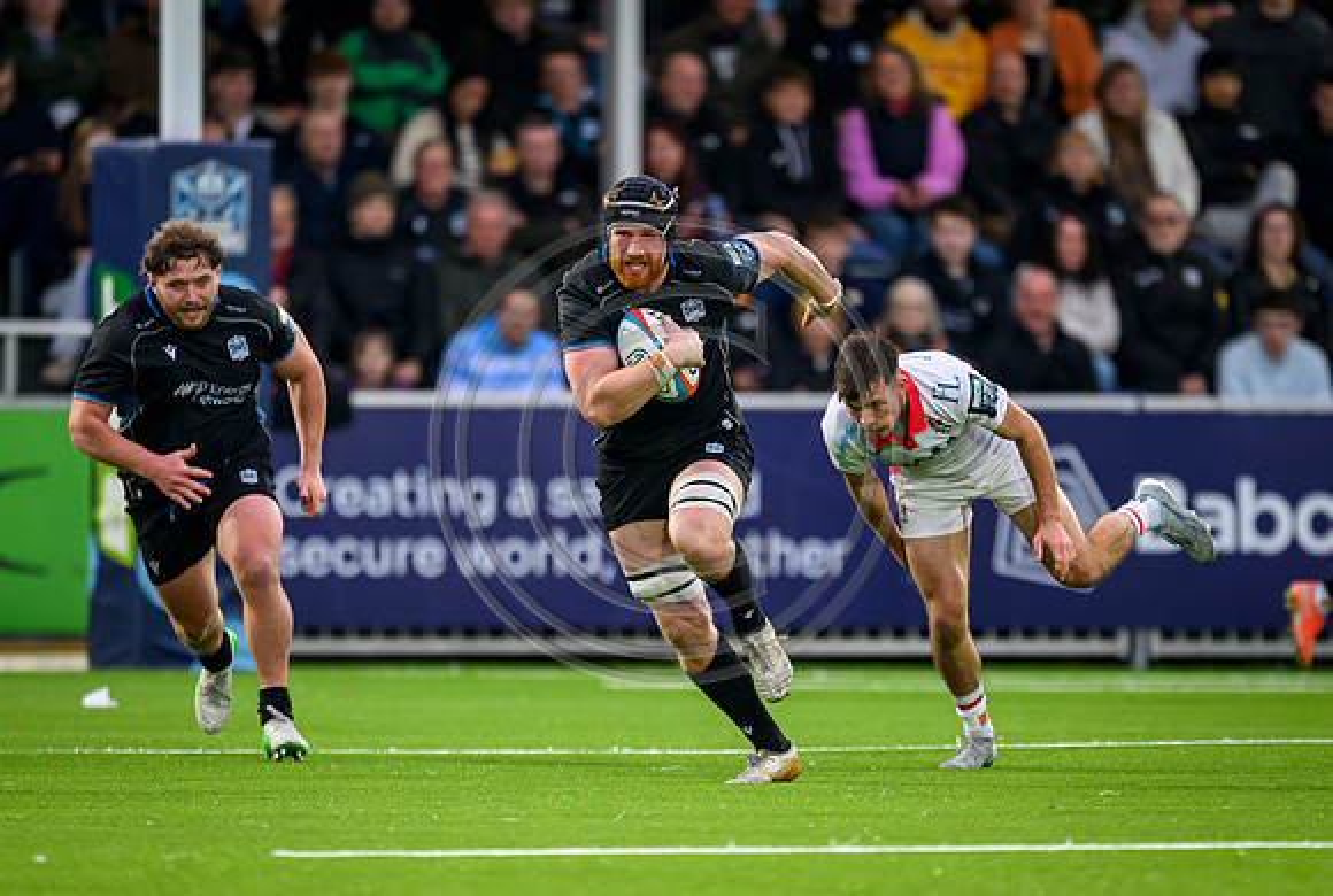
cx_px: 744
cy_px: 510
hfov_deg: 2.6
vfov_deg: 1.7
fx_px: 29909
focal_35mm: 806
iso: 2500
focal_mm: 560
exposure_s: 1/1600
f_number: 4
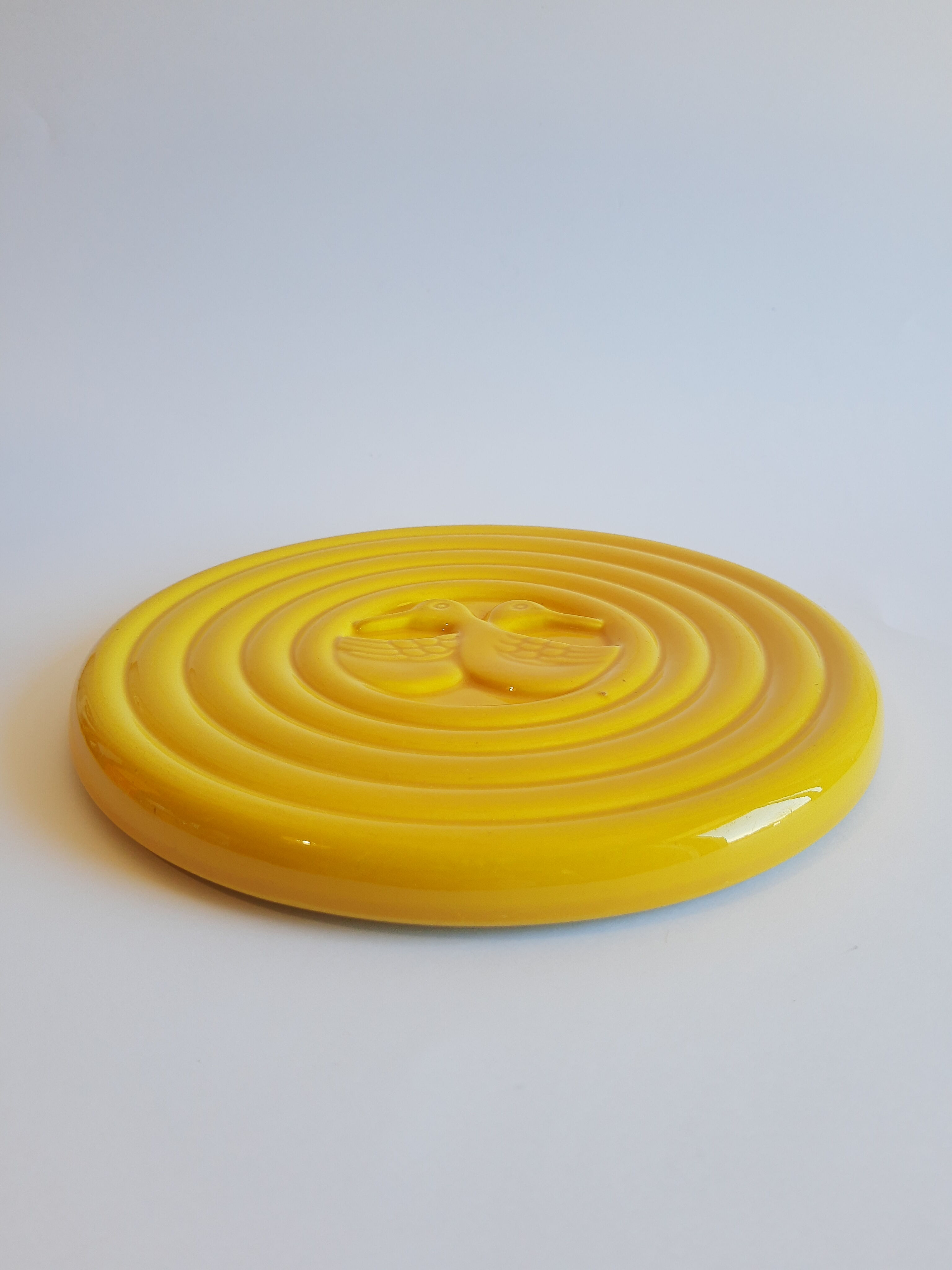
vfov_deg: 67.3
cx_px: 476
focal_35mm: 26
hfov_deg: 53.1
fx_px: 953
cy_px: 635
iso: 41
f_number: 1.8
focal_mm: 3.95
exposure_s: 1/50
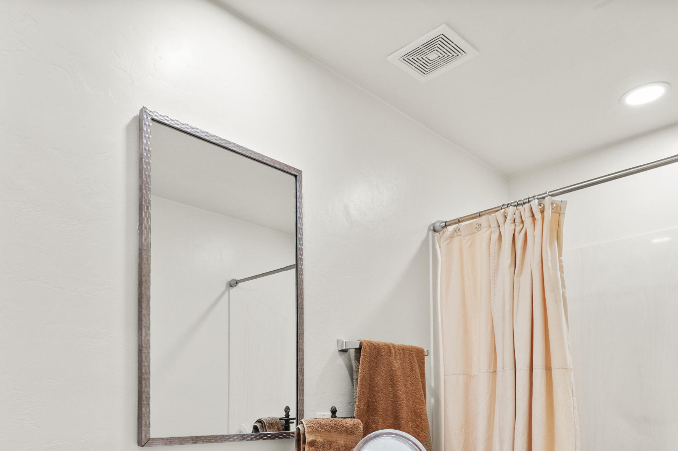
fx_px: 508
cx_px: 249
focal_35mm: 27
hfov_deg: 66.3
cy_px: 377
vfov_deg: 44.9
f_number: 13
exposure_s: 1/8
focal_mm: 16
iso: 1250
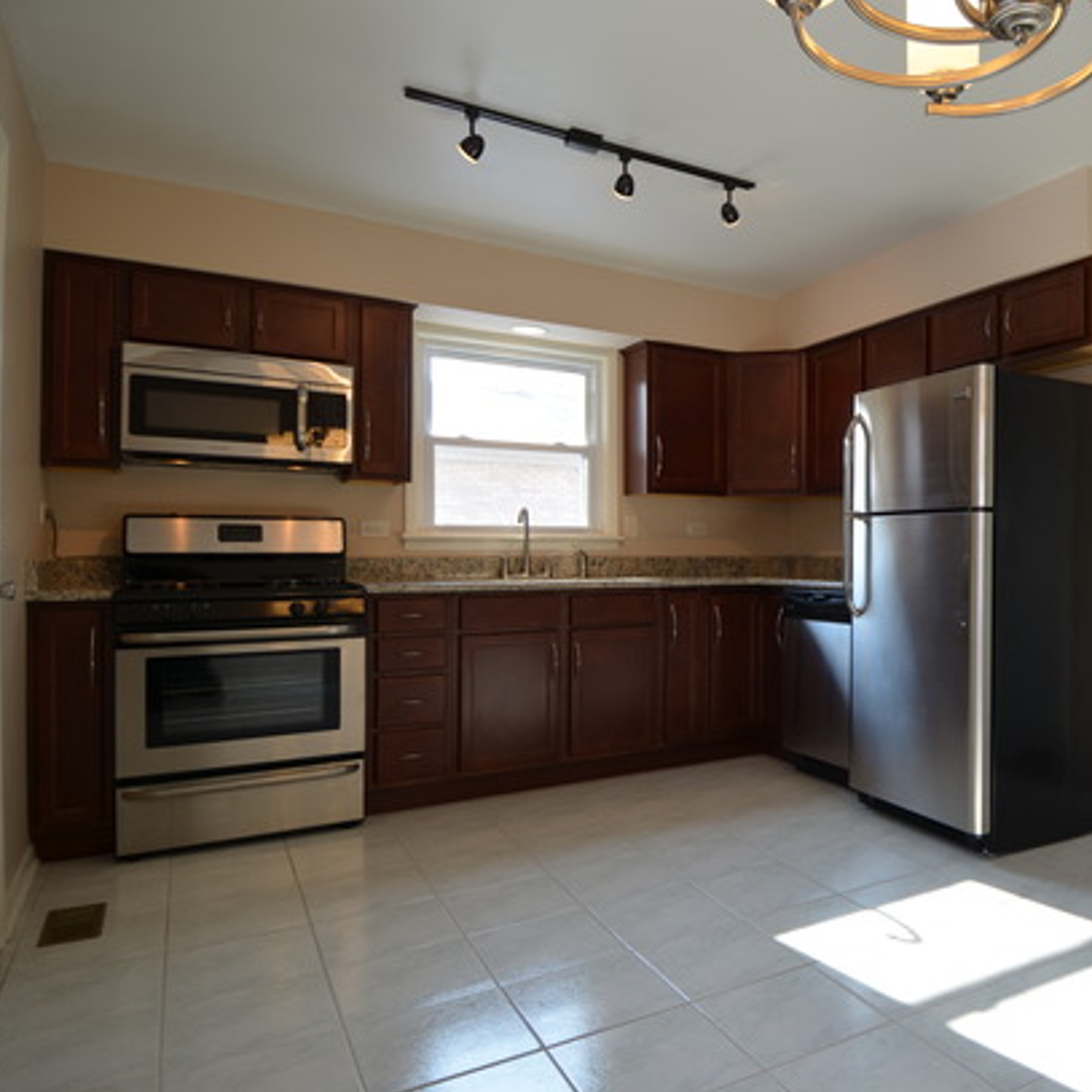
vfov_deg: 65.0
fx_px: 857
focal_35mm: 24
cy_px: 547
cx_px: 800
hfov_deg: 61.9
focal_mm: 12
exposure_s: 1/60
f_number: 4
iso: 100
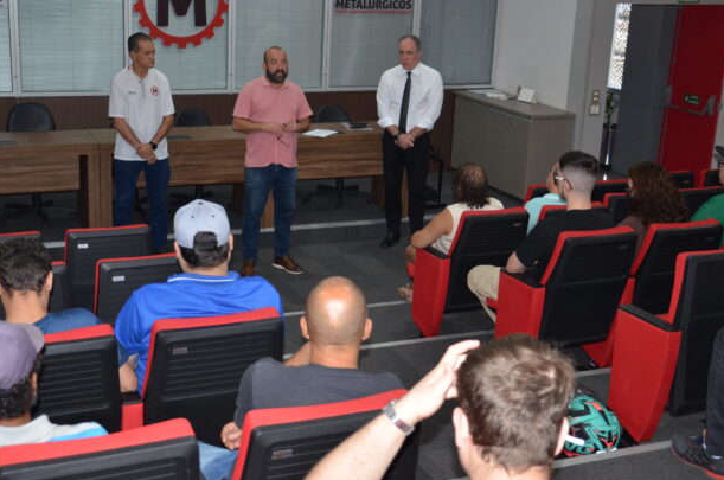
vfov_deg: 27.4
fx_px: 984
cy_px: 197
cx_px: 357
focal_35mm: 49
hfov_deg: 40.4
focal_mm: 26
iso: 800
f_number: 4
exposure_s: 1/60
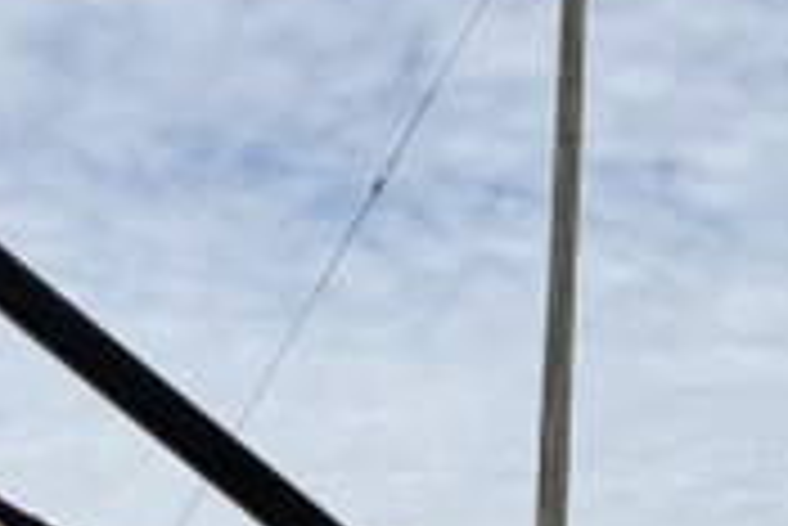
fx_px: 2497
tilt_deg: -1.1
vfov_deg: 11.4
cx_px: 27
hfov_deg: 17.6
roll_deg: -2.4
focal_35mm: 114
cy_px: 850
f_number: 1.78
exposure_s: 1/5714
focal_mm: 6.76
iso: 80
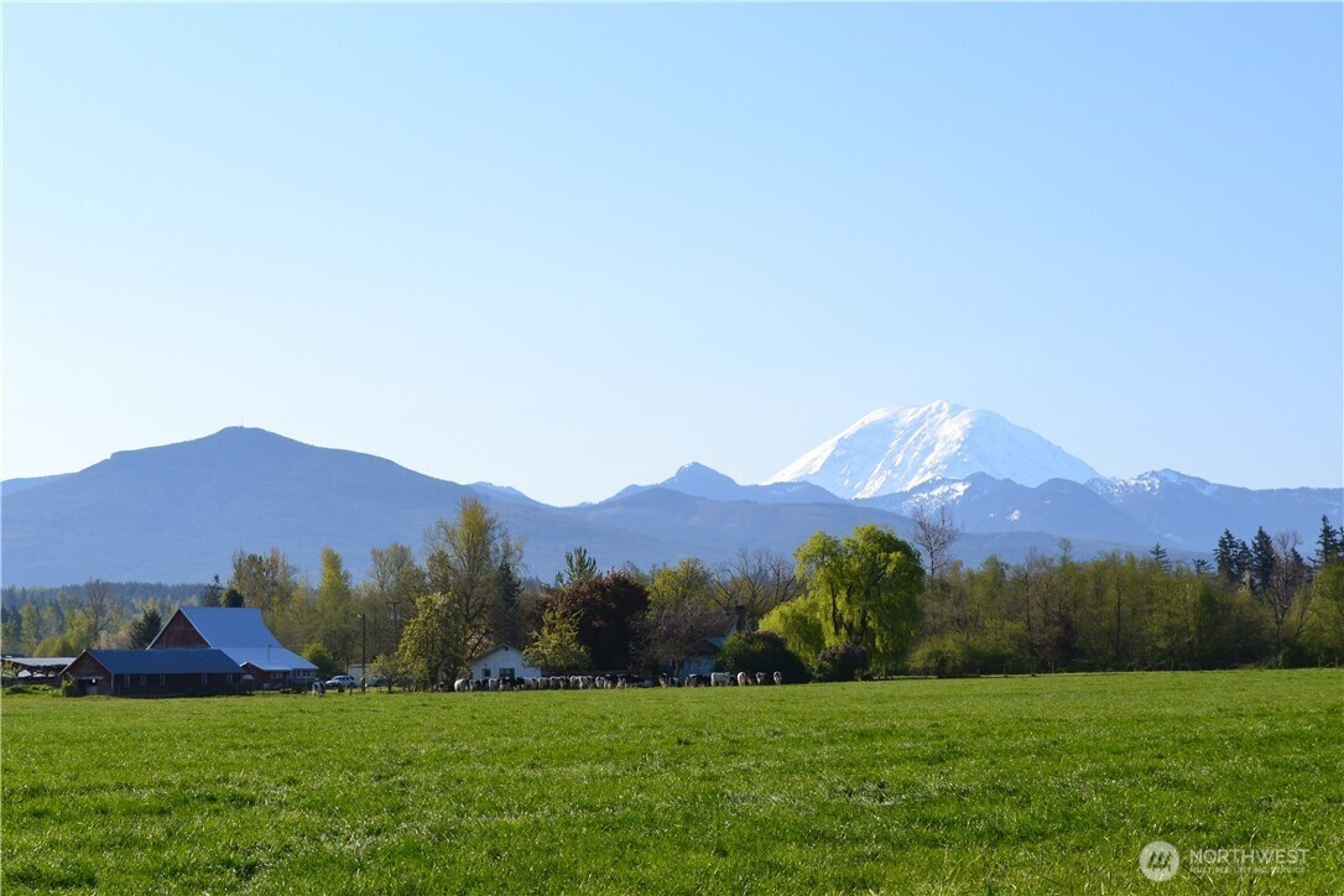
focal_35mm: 75
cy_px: 448
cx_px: 672
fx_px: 2800
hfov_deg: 27.0
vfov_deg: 18.2
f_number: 11
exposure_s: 1/500
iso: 320
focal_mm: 50
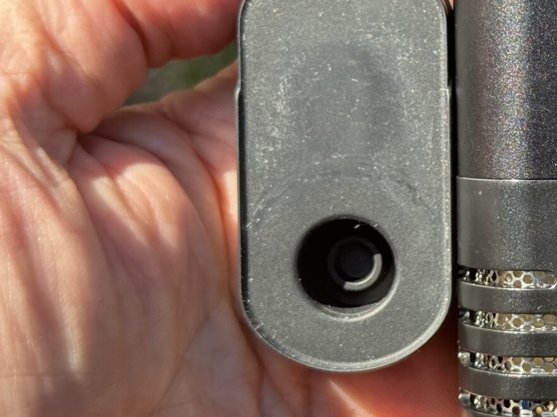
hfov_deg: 17.1
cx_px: 620
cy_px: 160
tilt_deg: -46.2
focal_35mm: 111
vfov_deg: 13.3
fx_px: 1786
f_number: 1.78
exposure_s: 1/885
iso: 100
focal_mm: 6.76
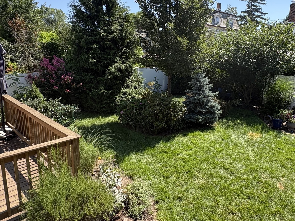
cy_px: 94
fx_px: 222
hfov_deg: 66.7
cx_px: 175
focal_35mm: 26
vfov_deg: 52.9
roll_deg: -0.8
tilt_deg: -11.0
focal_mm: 2.22
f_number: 2.2
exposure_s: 1/565
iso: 64
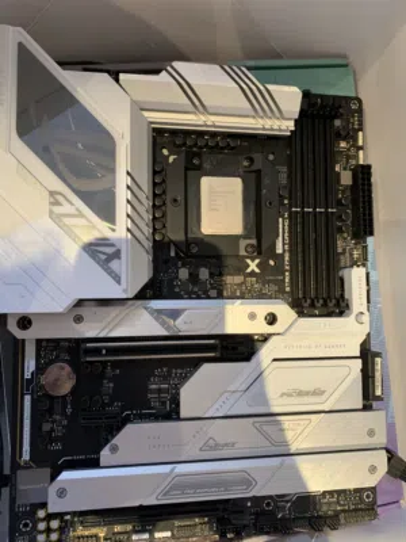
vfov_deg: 67.3
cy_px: 271
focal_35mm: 26
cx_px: 203
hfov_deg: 53.1
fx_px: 407
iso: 320
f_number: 1.8
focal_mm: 4.25
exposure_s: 1/33
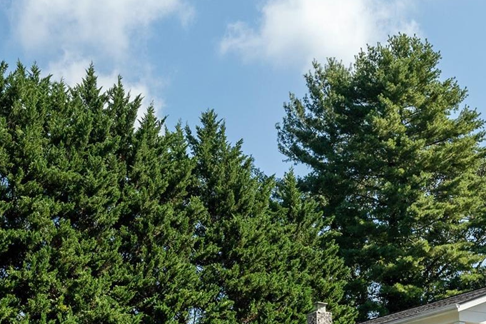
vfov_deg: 16.6
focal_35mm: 79
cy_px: 372
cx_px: 308
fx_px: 1066
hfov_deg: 25.6
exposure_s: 1/1250
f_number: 7.1
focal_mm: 30
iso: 320
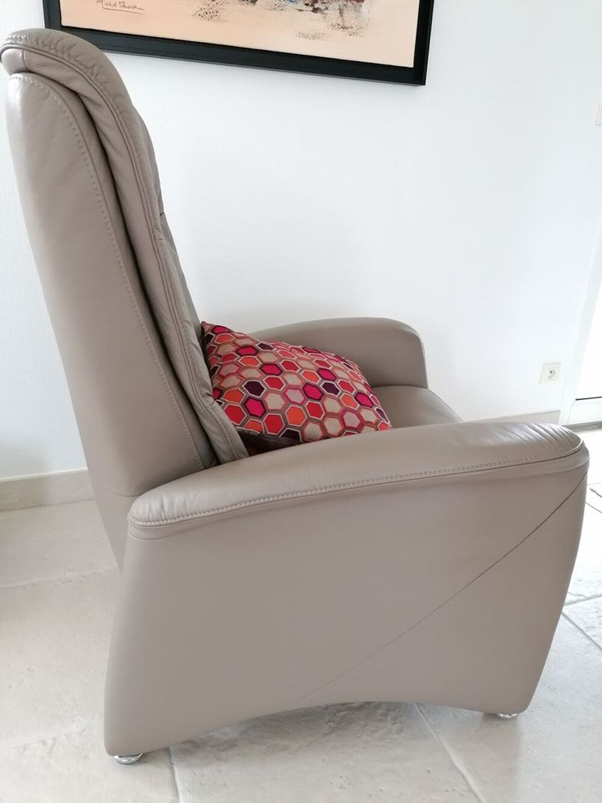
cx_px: 301
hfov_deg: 51.4
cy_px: 402
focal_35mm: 27
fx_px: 626
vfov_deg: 65.3
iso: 320
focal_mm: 4.75
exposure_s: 1/25
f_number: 1.8
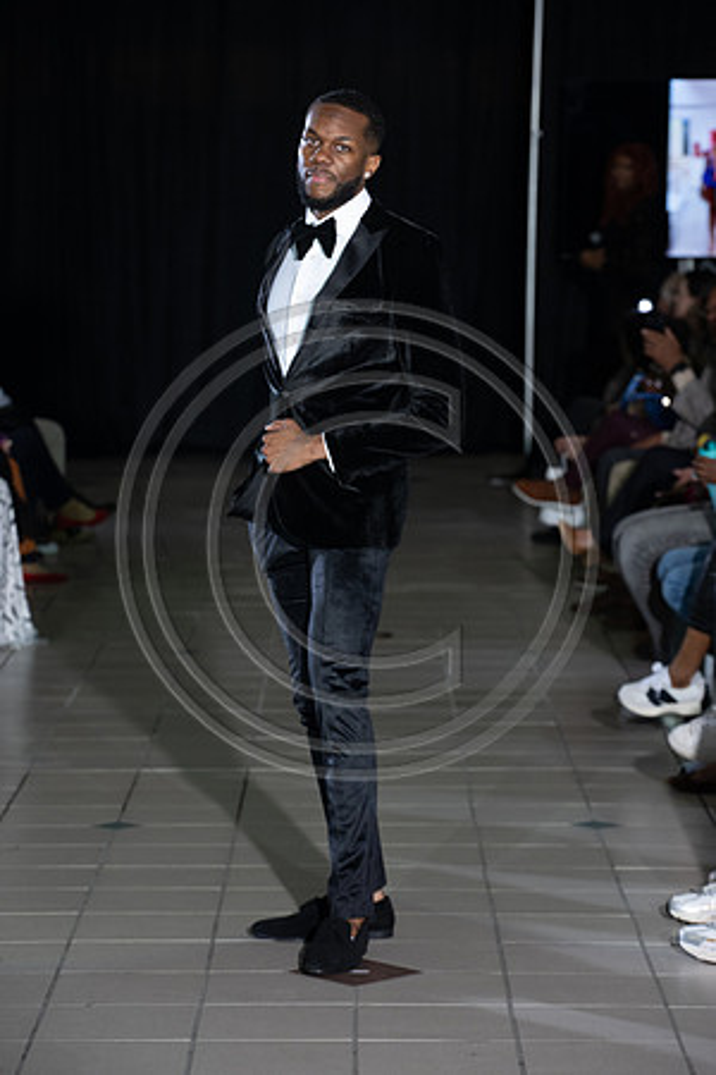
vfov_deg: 16.8
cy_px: 538
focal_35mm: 122
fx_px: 3639
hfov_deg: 11.2
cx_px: 358
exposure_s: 1/160
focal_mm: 122
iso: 1250
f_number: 5.6
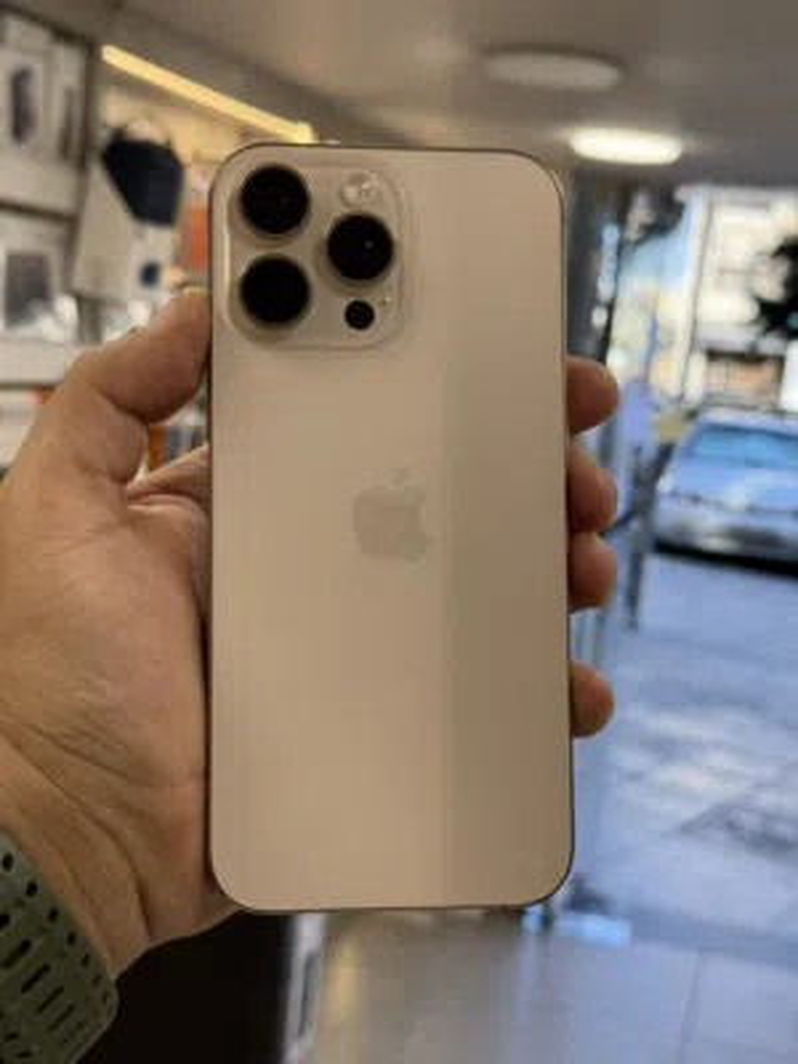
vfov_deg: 39.7
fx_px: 1475
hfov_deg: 30.3
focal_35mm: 48
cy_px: 532
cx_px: 399
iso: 64
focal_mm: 6.76
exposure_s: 1/488
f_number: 1.78
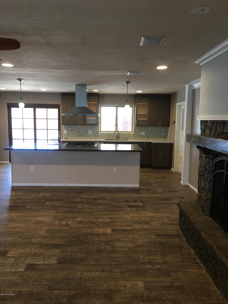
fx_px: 255
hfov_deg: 48.2
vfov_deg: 61.7
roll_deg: -1.3
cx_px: 114
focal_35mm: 29
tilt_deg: -6.5
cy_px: 152
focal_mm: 4.15
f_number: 2.2
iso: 50
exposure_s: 1/15
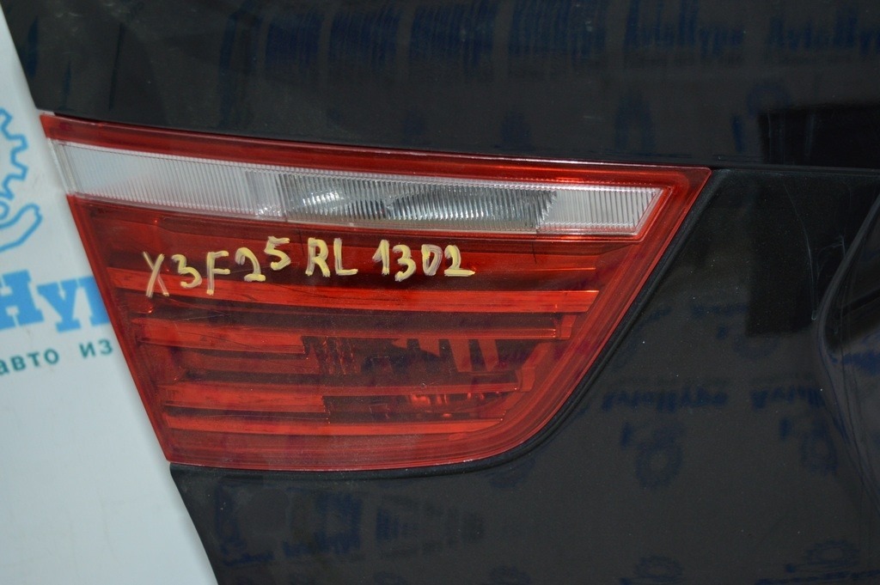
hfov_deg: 42.4
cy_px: 292
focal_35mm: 46
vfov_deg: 28.9
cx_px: 440
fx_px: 1136
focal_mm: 31
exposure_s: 1/60
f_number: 4.2
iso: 800
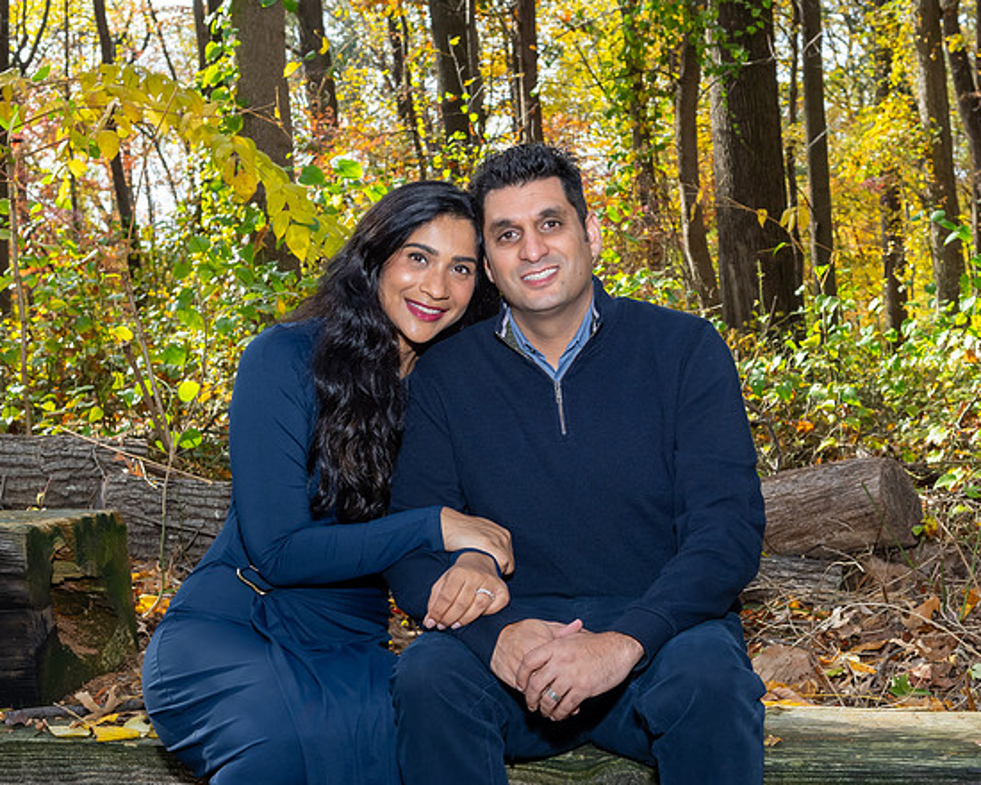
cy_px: 391
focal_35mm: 53
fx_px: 1539
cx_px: 583
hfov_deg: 35.3
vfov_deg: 28.6
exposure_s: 1/250
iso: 800
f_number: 7.1
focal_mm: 31
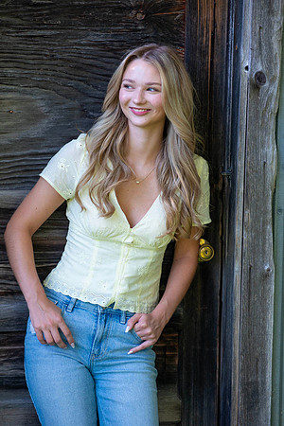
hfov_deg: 12.2
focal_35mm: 112
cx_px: 142
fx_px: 1325
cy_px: 213
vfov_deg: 18.3
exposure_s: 1/320
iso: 160
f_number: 4
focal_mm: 112
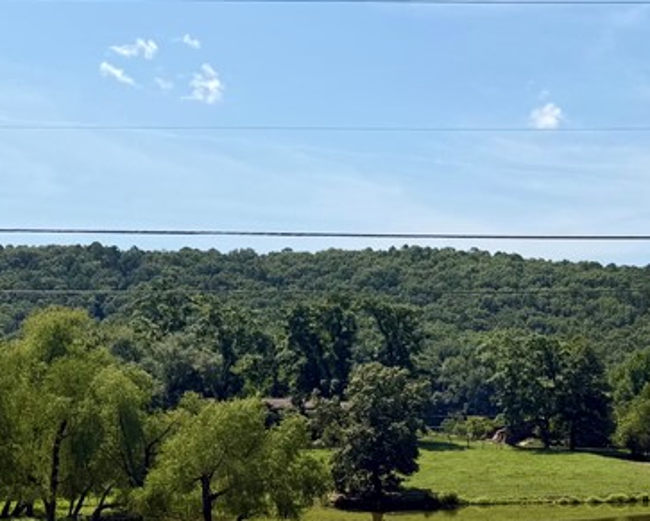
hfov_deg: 27.2
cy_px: 449
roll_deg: +0.2
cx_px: 639
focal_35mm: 66
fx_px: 1271
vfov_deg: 22.7
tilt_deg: -2.3
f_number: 1.78
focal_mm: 6.76
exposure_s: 1/6711
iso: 80
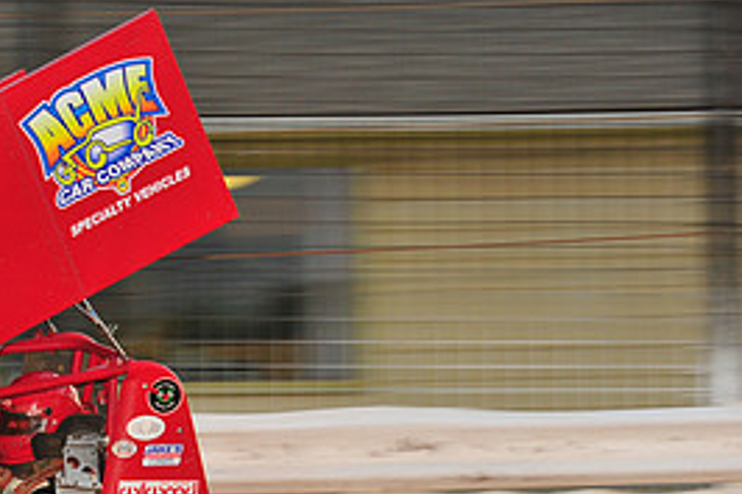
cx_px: -25
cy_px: 477
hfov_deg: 6.5
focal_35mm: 316
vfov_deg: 4.3
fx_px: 6509
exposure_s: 1/320
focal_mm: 145
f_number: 7.1
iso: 800
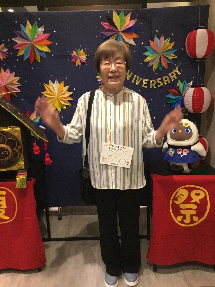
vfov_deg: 58.4
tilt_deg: -13.5
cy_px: 144
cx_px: 108
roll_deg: +0.7
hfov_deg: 45.4
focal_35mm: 31
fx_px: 257
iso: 200
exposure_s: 1/20
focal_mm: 3.3
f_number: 2.4
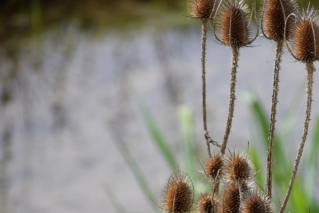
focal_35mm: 590
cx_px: 274
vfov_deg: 2.3
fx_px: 5230
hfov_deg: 3.5
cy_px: 155
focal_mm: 210
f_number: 6.3
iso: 200
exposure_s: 1/640
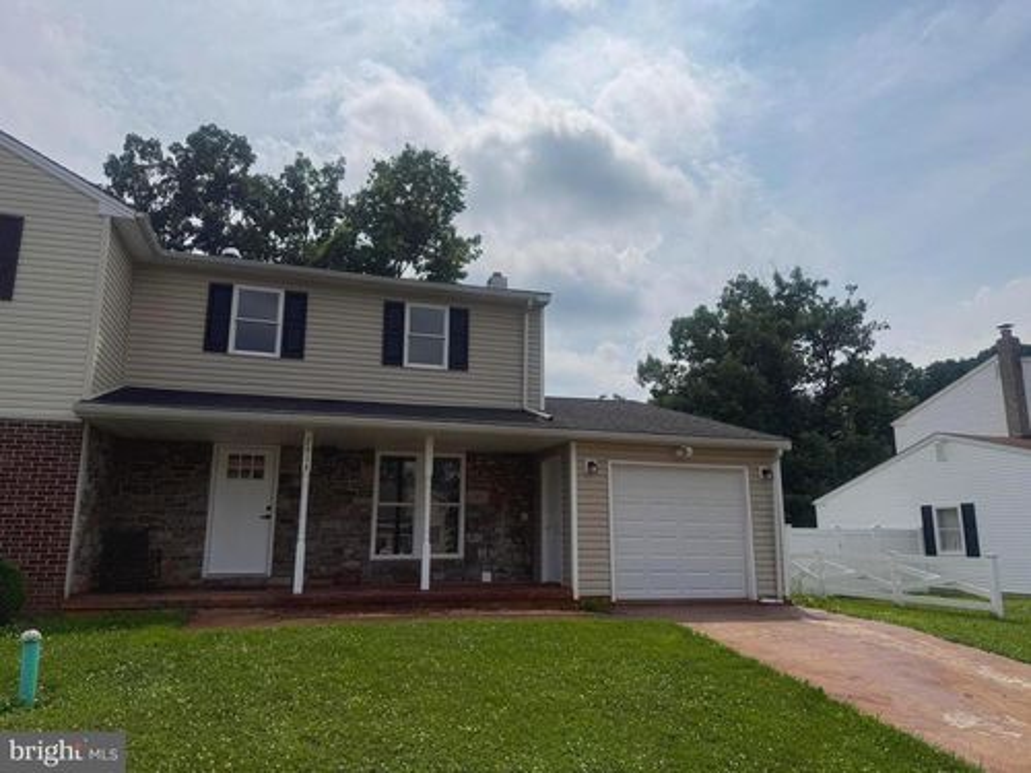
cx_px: 516
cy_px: 386
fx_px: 715
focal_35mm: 24
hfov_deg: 71.6
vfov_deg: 56.8
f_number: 1.78
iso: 80
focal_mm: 6.76
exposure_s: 1/11905
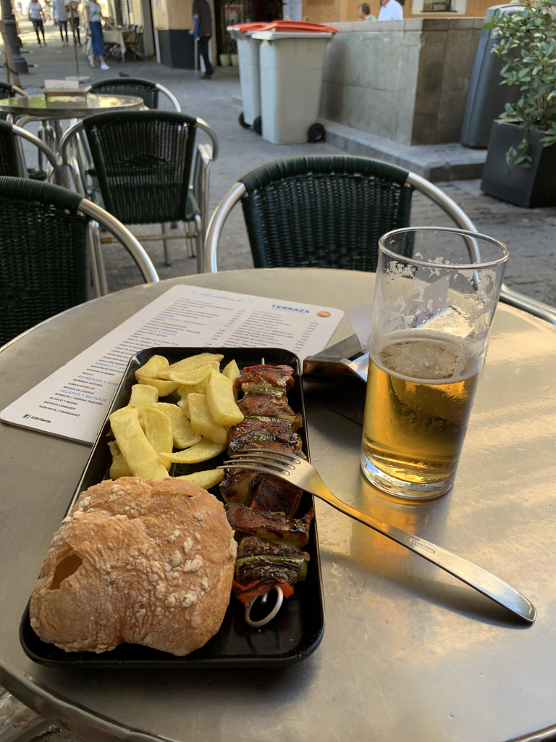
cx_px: 278
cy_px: 371
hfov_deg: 53.1
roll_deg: +1.5
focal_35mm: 26
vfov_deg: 67.3
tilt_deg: -29.5
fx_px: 557
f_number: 1.8
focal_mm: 4.25
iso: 25
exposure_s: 1/121
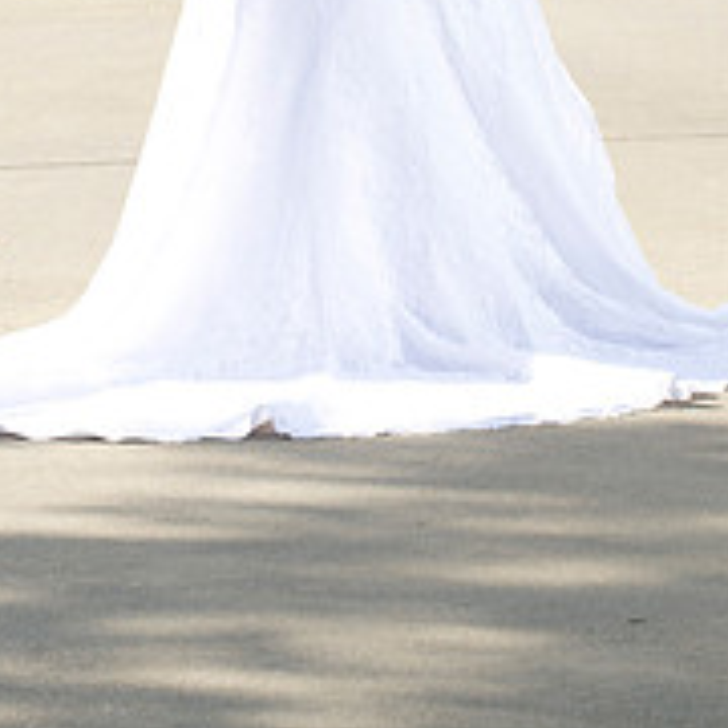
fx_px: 6067
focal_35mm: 255
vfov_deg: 6.8
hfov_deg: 6.9
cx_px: 265
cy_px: -121
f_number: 7.1
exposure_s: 1/250
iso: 250
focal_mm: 120
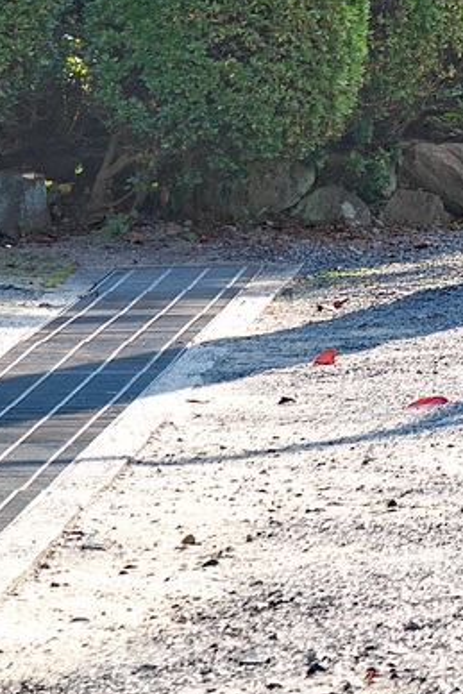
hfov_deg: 3.5
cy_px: -490
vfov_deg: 5.4
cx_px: 1519
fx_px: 7247
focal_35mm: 376
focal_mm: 73
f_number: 10
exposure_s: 1/60
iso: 100
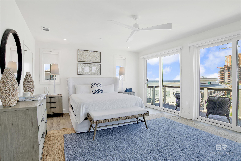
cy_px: 80
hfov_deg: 90.0
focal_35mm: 18
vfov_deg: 67.4
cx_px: 120
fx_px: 120
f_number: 11
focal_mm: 18
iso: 200
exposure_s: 1/100
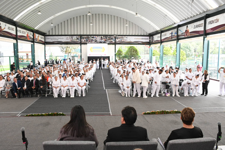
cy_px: 75
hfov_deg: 67.4
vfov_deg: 47.9
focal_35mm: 27
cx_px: 112
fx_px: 169
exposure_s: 1/125
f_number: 9
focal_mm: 18
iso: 2000
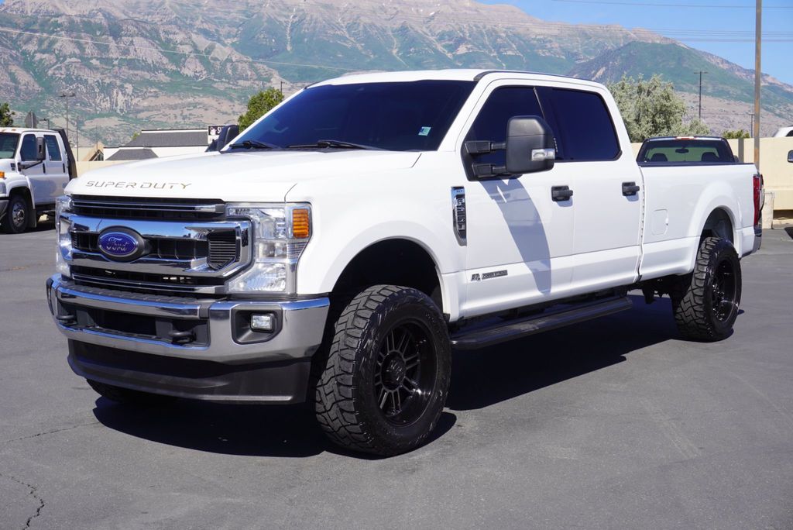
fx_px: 1058
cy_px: 265
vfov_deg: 28.1
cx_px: 396
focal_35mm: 48
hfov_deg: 41.1
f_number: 11
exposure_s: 1/125
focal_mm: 32
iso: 100
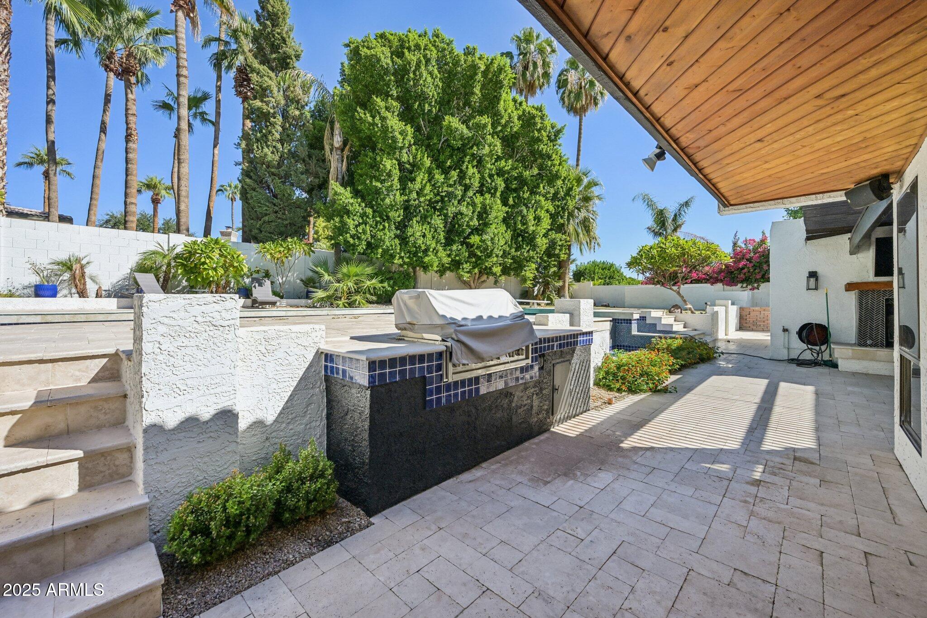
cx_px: 464
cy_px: 309
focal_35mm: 14
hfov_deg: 104.3
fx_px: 360
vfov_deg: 81.2
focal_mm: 14
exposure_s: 1/1000
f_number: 8
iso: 500
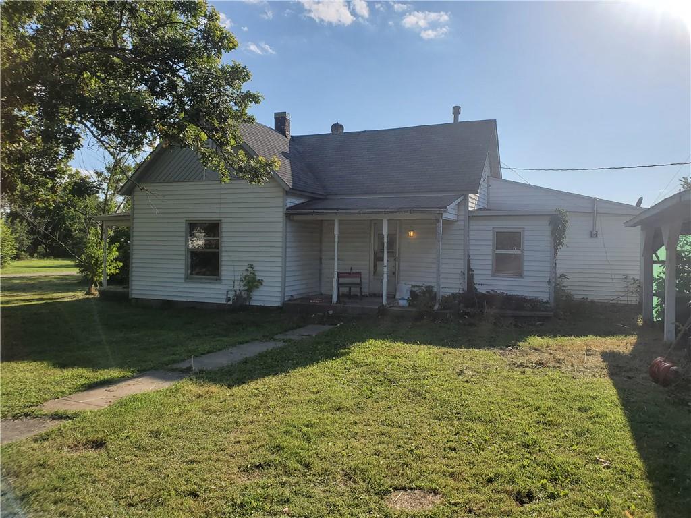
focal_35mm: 26
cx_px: 346
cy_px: 259
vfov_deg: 53.1
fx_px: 519
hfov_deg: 67.3
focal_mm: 4.3
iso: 50
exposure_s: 1/2272
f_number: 2.4
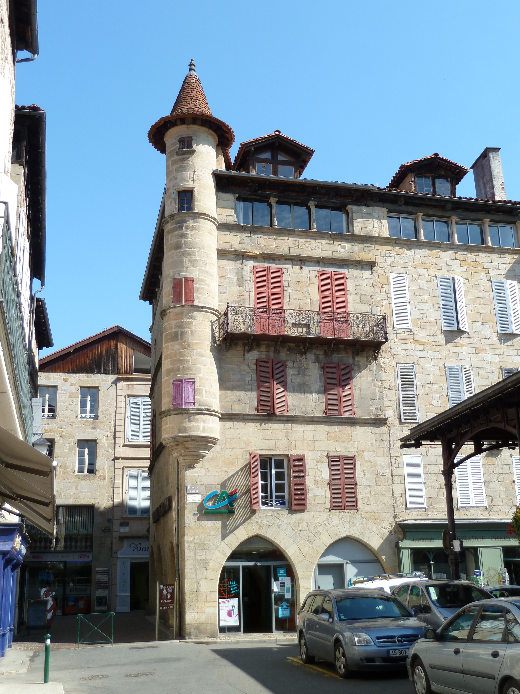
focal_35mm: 40
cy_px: 347
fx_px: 801
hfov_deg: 36.0
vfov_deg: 46.8
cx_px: 260
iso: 80
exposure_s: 1/320
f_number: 3.6
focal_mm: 6.5
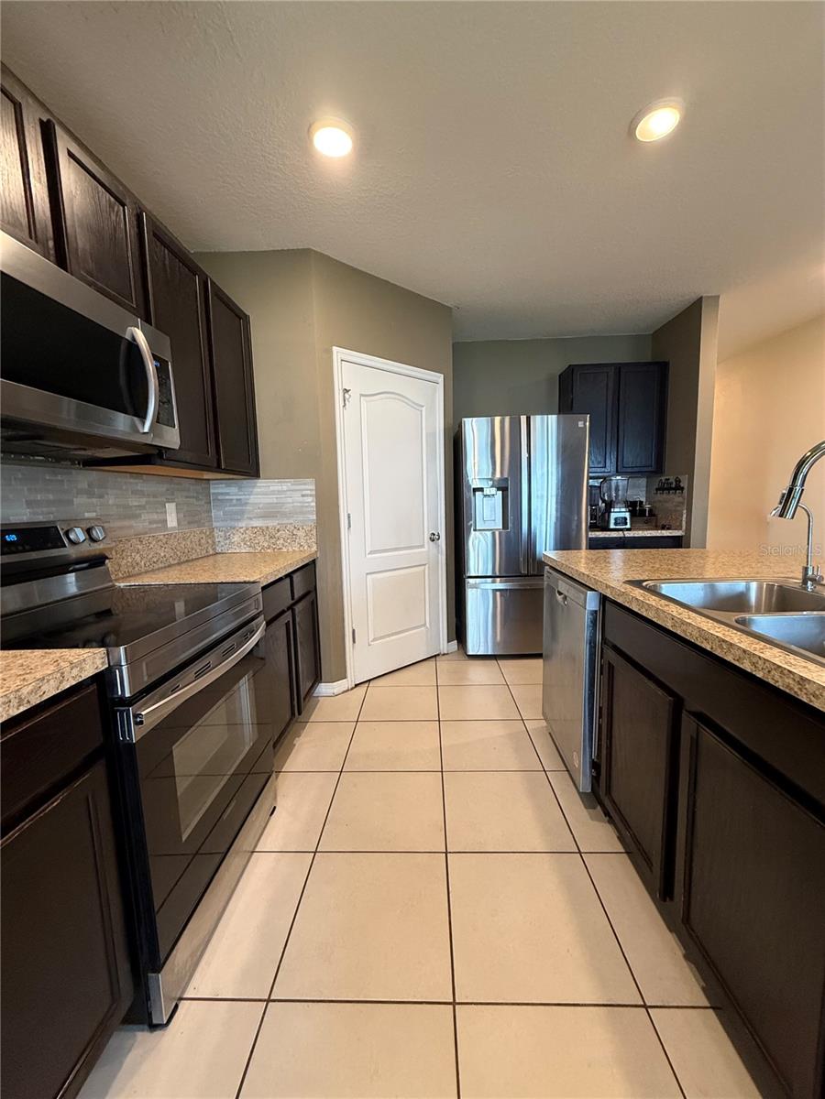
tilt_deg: -7.4
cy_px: 550
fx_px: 445
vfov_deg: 102.1
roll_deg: +1.0
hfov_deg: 85.7
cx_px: 412
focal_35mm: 14
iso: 500
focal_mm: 2.22
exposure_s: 1/60
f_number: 2.2
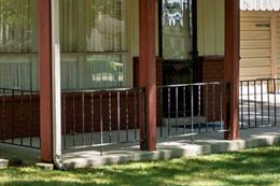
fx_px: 886
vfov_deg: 11.9
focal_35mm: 114
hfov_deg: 16.6
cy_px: 16
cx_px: -122
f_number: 4
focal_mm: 29
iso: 100
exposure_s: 1/200
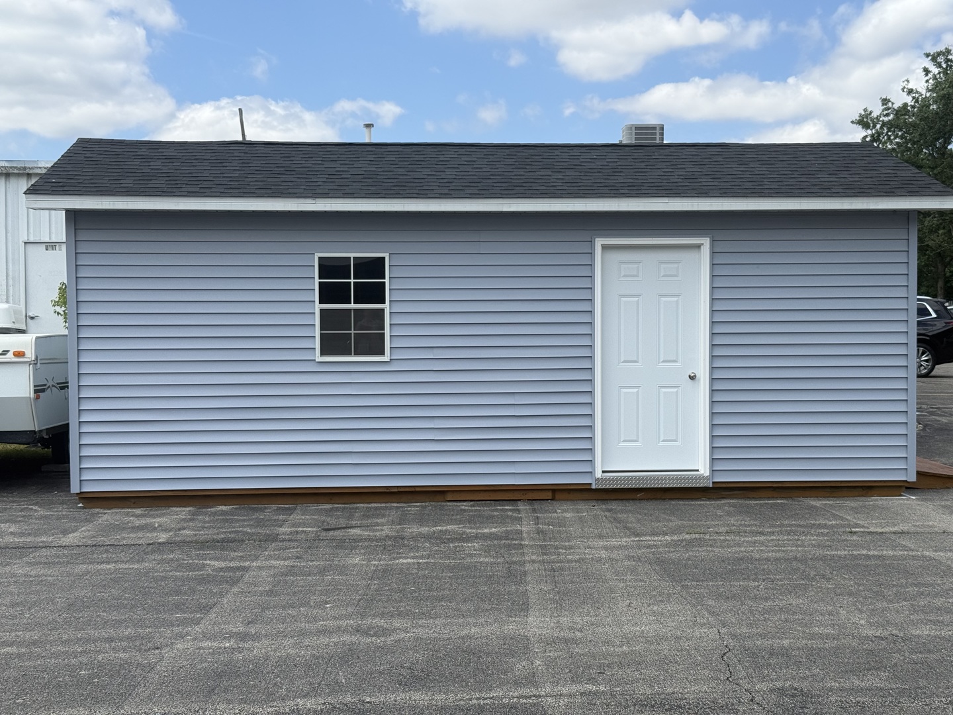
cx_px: 476
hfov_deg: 39.7
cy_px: 358
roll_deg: -0.4
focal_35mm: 48
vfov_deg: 30.3
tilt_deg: -0.1
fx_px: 1321
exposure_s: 1/4098
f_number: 1.78
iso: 64
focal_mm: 6.76
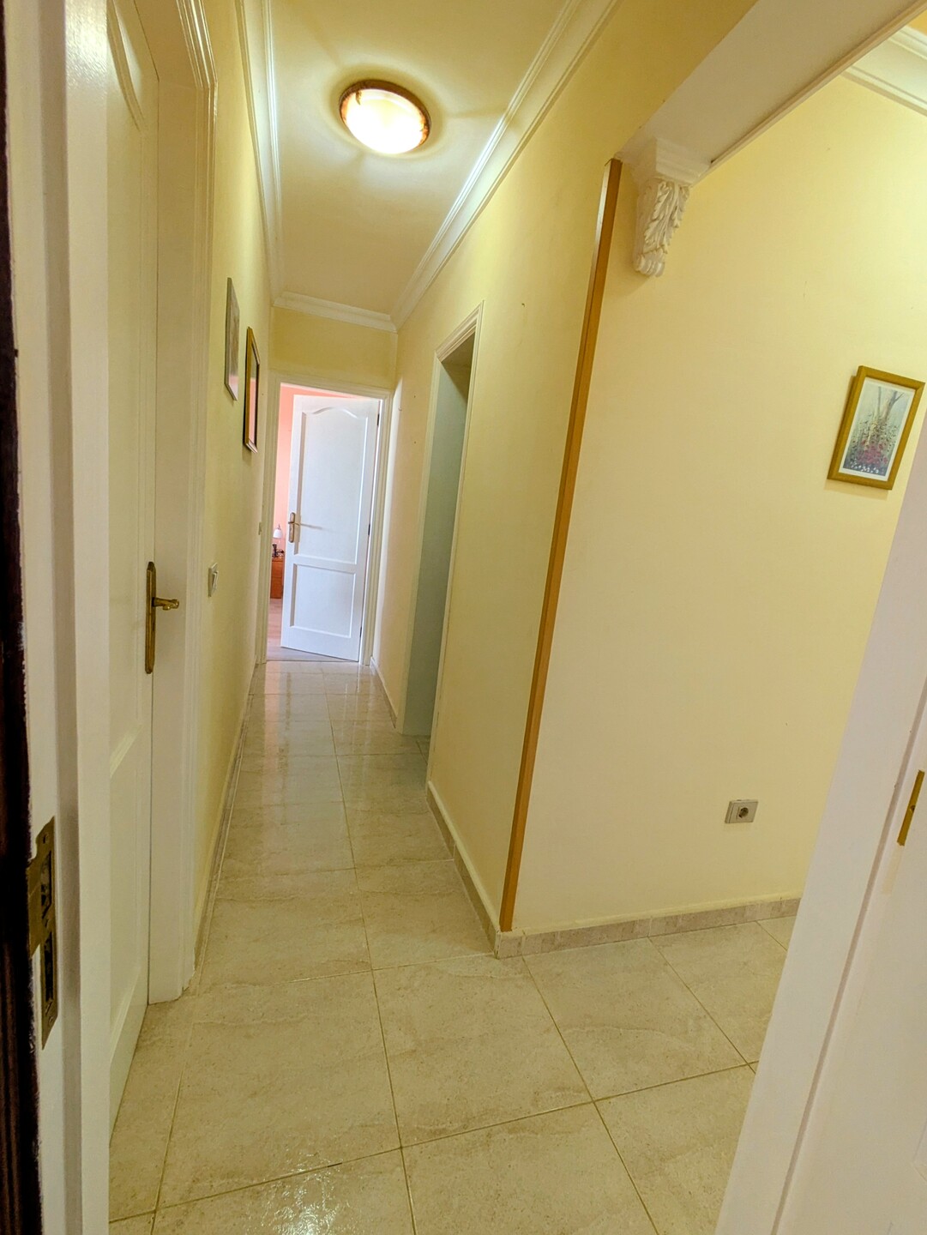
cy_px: 618
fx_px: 500
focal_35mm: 14
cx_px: 464
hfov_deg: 85.7
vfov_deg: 102.0
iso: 135
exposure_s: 1/25
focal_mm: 1.83
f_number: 2.2
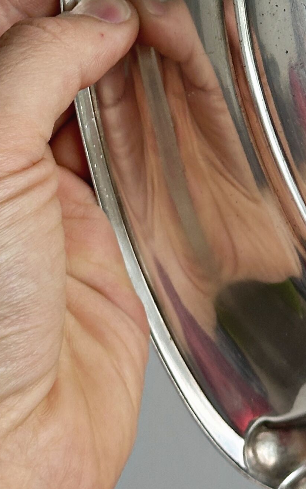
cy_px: -42
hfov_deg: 8.3
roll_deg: +1.8
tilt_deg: -5.8
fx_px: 2068
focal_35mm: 155
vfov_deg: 13.3
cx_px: 417
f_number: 1.78
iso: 64
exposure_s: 1/1305
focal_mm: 6.86
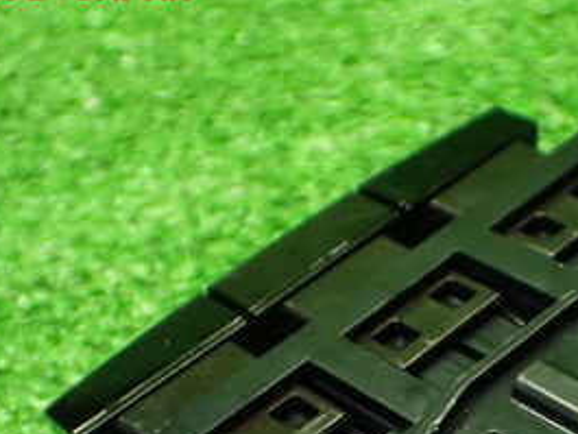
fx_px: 1437
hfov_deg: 22.5
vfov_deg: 16.8
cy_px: 449
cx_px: 449
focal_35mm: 86
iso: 800
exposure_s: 1/60
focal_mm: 6.83
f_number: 2.7
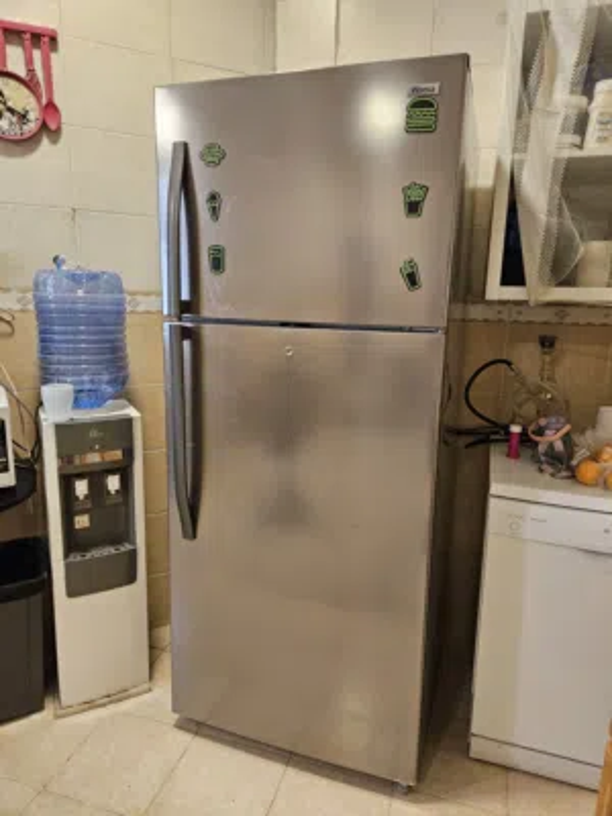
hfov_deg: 58.9
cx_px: 306
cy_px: 408
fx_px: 542
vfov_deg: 73.9
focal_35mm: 23
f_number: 1.8
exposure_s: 1/100
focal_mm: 5.4
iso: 500
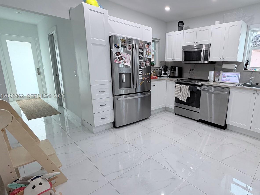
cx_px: 172
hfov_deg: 81.9
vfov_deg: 68.7
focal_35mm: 19
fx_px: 143
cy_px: 96
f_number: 2.2
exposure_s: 1/120
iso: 125
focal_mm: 2.22
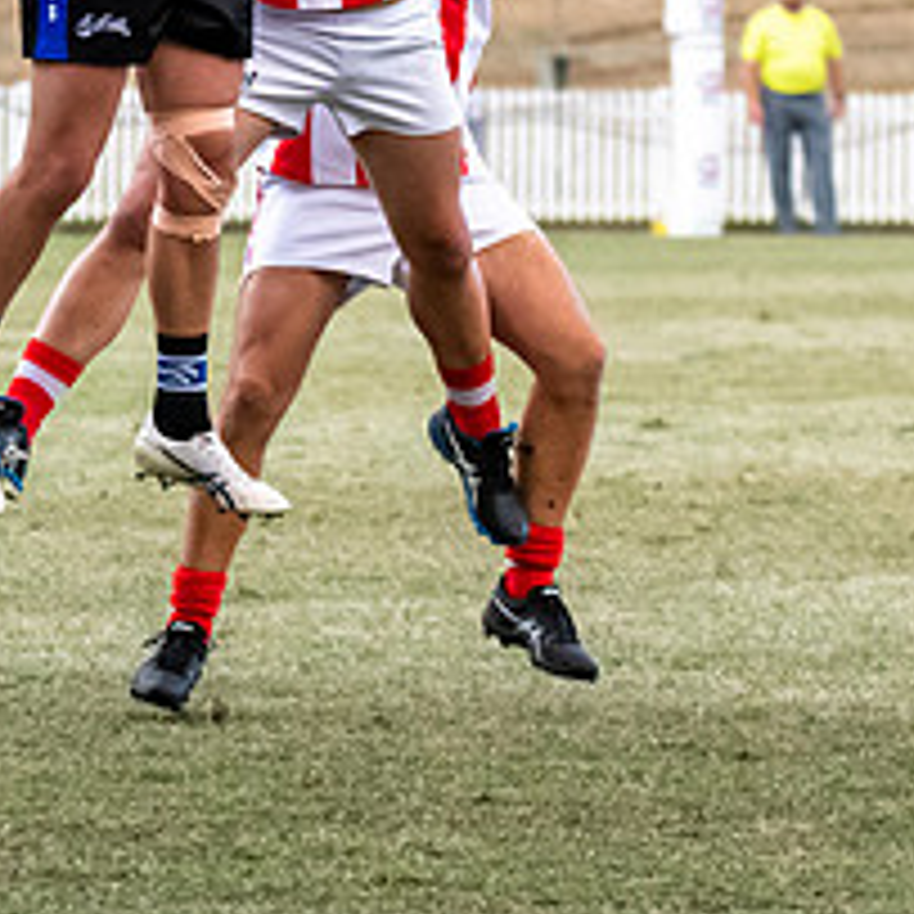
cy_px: -43
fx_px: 15116
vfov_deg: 3.5
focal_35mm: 506
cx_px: 82
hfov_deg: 3.5
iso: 3600
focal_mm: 150
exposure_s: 1/1600
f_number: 5
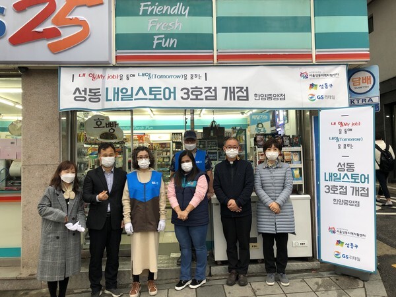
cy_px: 148
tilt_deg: +2.3
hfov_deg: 63.4
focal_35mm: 28
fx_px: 320
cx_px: 198
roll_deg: +1.5
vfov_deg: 49.7
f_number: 1.8
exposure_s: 1/120
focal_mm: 3.99
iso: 50
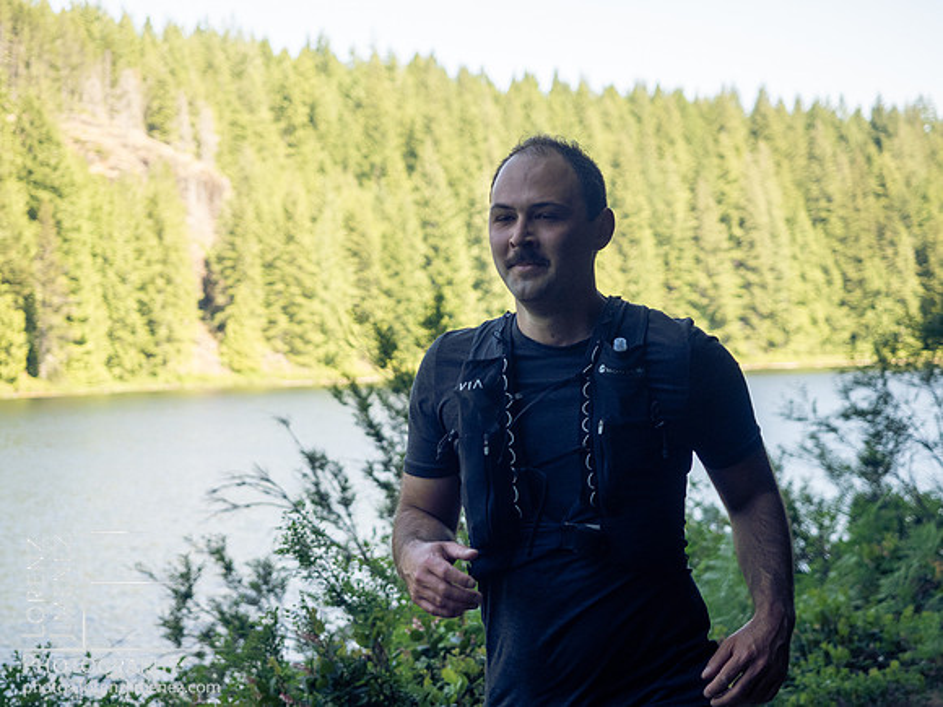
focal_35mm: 80
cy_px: 354
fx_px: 2179
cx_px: 472
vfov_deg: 18.4
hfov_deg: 24.4
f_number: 2.8
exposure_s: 1/1000
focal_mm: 40
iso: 400
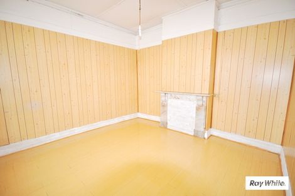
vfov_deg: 72.0
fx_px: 135
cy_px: 98
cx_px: 148
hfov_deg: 95.0
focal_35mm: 16
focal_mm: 11
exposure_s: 1/60
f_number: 4.2
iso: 800
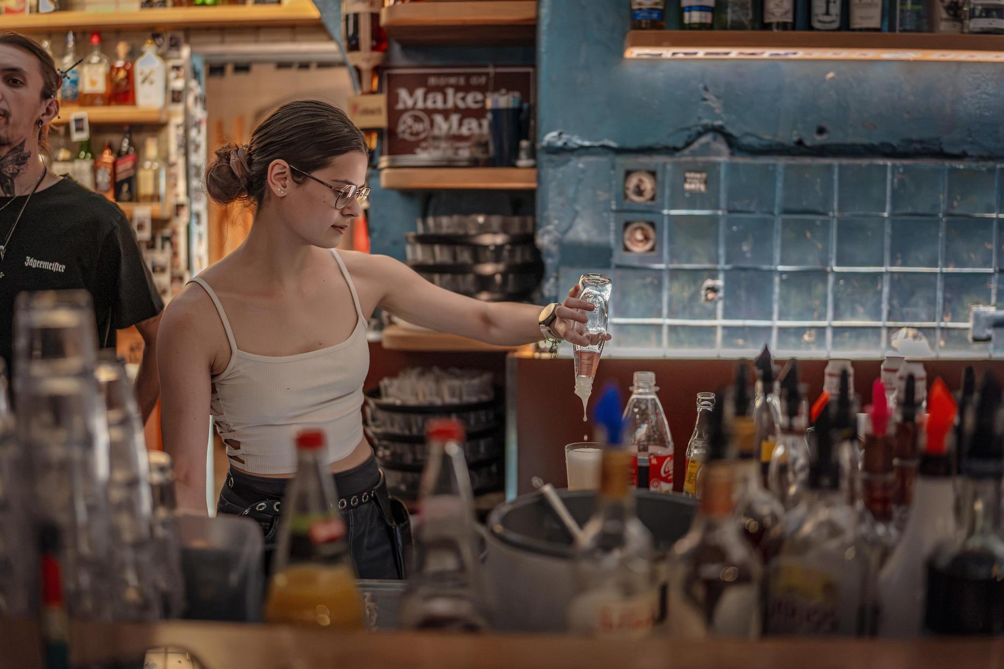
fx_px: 1004
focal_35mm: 36
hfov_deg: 53.1
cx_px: 499
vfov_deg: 36.9
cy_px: 341
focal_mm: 35
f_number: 1.2
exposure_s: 1/160
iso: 6400
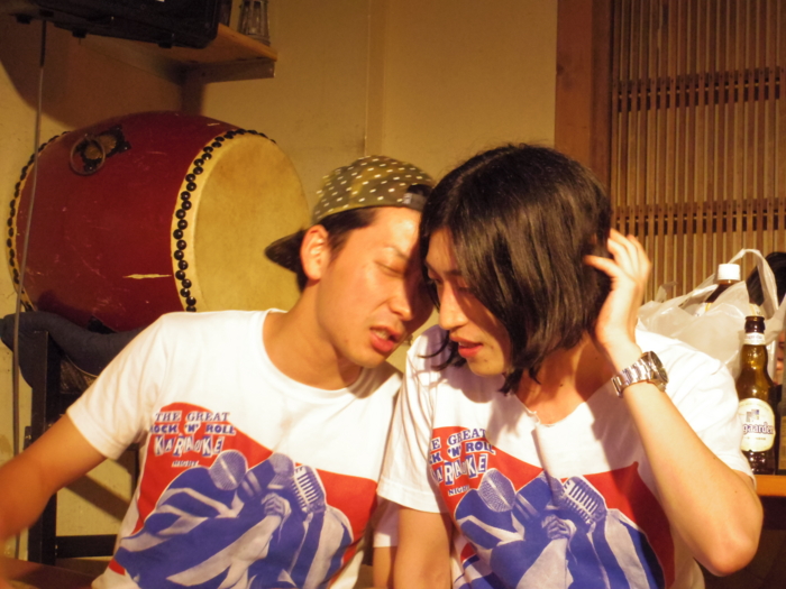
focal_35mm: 78
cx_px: 393
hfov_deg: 25.0
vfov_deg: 18.9
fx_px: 1771
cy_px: 294
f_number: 4.5
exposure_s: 1/40
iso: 2000
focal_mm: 14
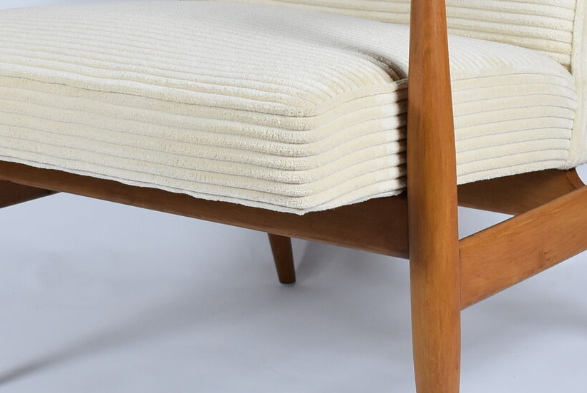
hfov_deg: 15.6
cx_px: 326
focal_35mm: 131
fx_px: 2138
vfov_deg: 10.5
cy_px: 92
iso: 800
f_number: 5.6
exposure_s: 1/125
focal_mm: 36
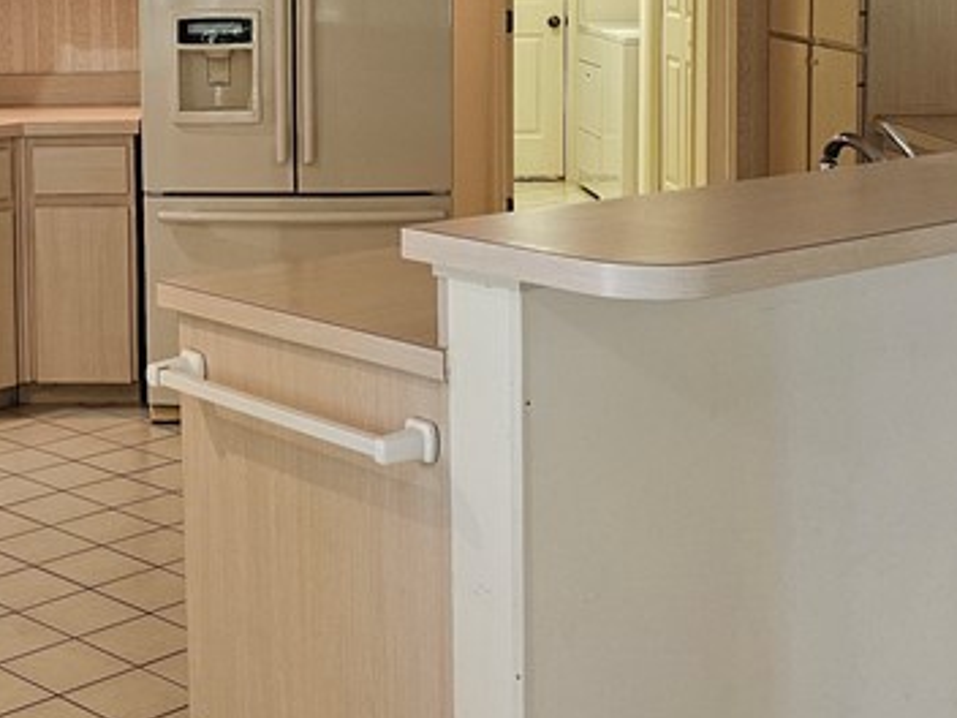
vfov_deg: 21.6
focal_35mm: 67
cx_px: 122
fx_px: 1852
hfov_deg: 28.0
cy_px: 114
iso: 200
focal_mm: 6.3
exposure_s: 1/120
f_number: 1.7
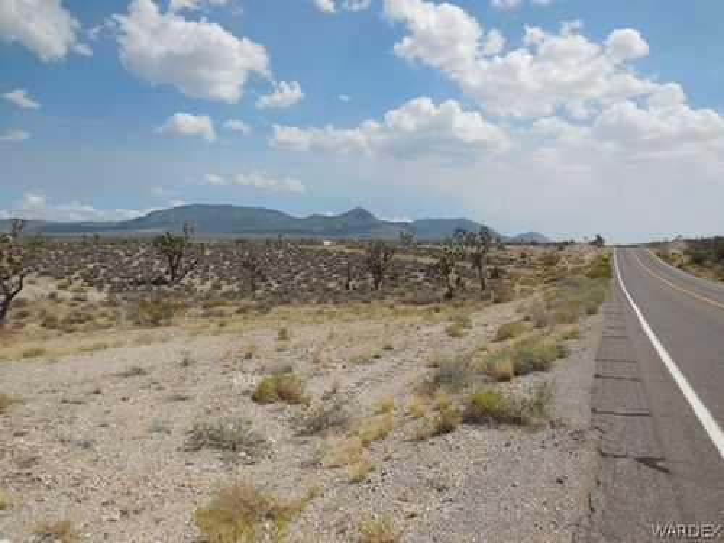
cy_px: 272
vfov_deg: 54.9
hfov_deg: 69.4
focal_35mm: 25
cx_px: 362
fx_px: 523
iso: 125
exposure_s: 1/640
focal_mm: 4.5
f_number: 6.2
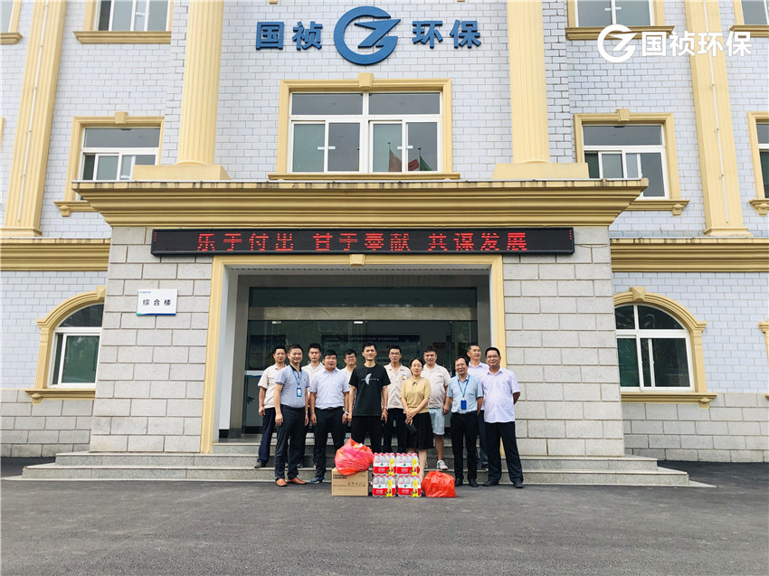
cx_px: 384
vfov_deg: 49.7
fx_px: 622
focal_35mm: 28
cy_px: 288
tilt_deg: +12.3
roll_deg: +0.2
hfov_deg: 63.5
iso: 20
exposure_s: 1/1000
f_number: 1.8
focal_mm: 4
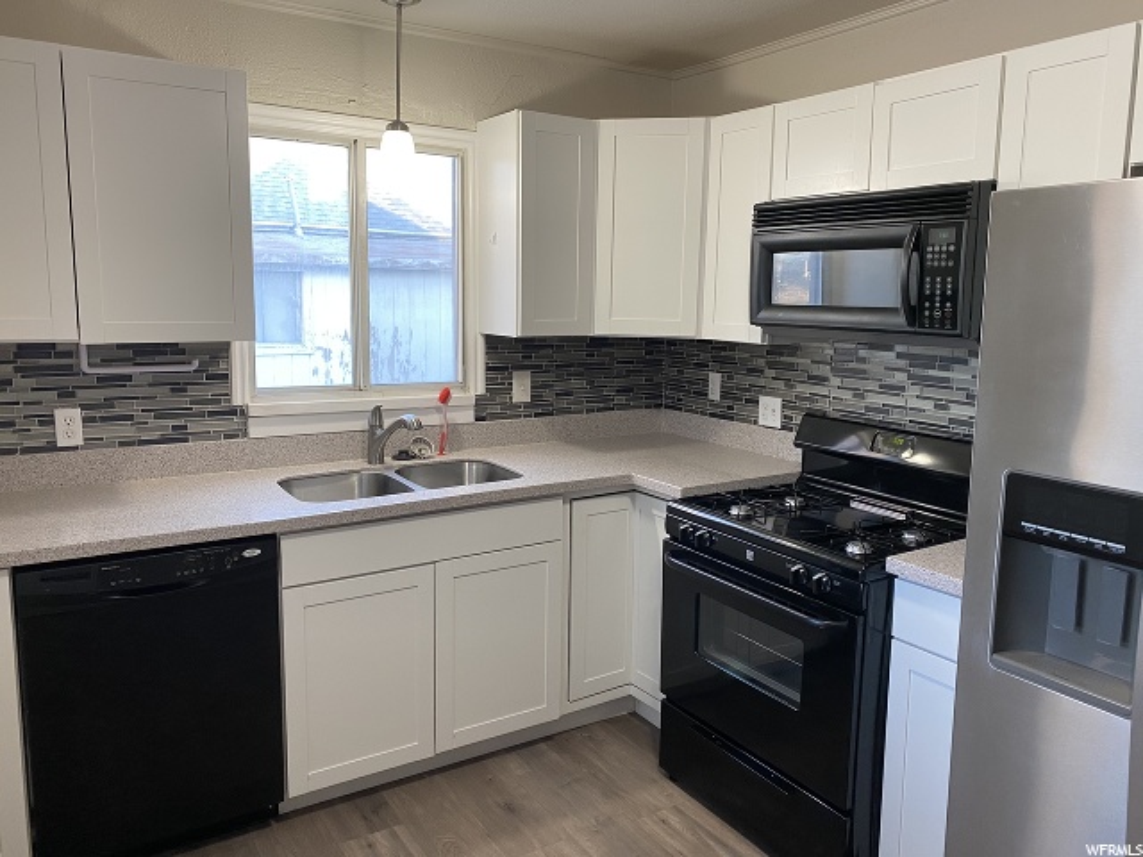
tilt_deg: -6.6
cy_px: 428
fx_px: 859
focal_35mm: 26
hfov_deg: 67.3
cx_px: 572
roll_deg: -0.5
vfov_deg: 53.1
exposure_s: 1/60
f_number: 1.8
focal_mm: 4.25
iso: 125
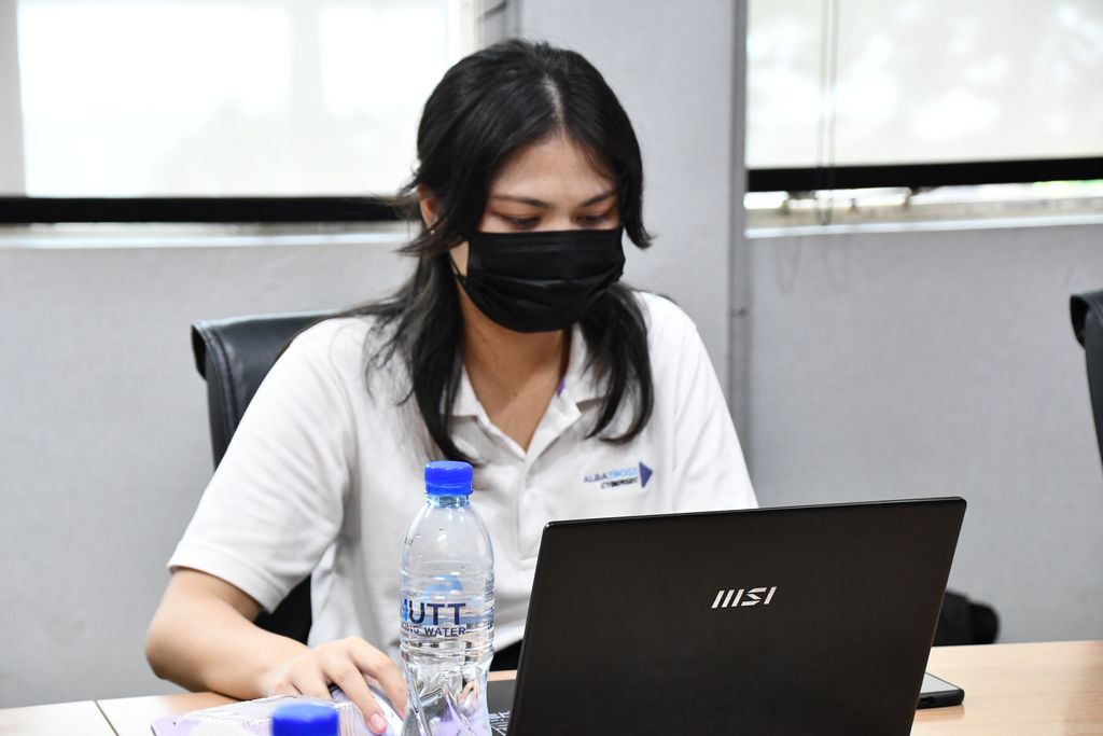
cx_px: 552
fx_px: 3217
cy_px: 368
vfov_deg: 13.0
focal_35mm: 105
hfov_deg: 19.5
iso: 3200
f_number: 5
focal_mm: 70
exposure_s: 1/125
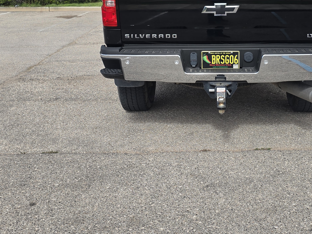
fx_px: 442
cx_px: 202
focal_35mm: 49
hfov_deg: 38.6
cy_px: 44
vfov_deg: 29.0
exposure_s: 1/629
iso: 12
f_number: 1.7
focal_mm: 6.3
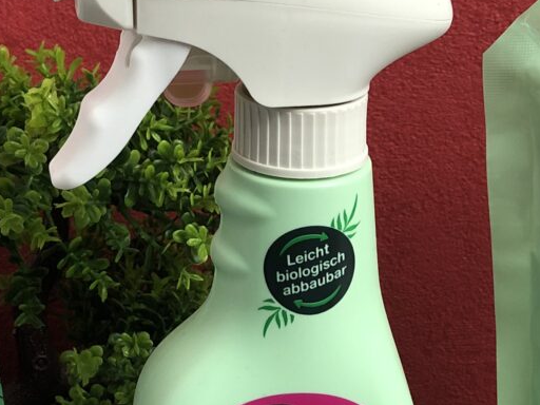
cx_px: 327
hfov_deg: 23.2
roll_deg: -0.7
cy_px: 356
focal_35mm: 84
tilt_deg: -26.5
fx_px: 1310
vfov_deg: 17.3
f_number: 1.8
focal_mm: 3.99
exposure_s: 1/33
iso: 40
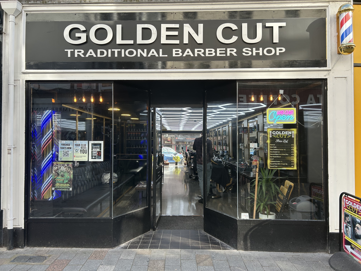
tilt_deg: +1.0
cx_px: 180
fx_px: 271
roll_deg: -0.8
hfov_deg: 67.3
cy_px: 136
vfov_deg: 53.1
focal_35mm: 26
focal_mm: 5.7
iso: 50
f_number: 1.5
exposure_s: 1/454
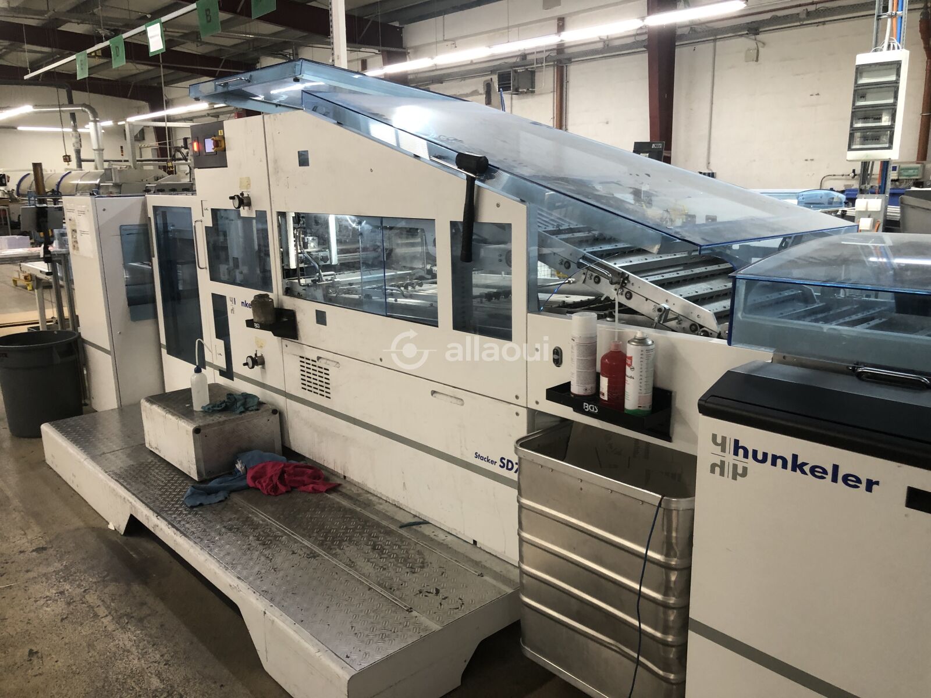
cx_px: 466
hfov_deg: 63.4
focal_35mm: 28
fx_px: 753
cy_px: 349
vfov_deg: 49.7
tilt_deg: -10.0
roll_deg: +2.8
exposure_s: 1/25
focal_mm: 4
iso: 32
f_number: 1.8
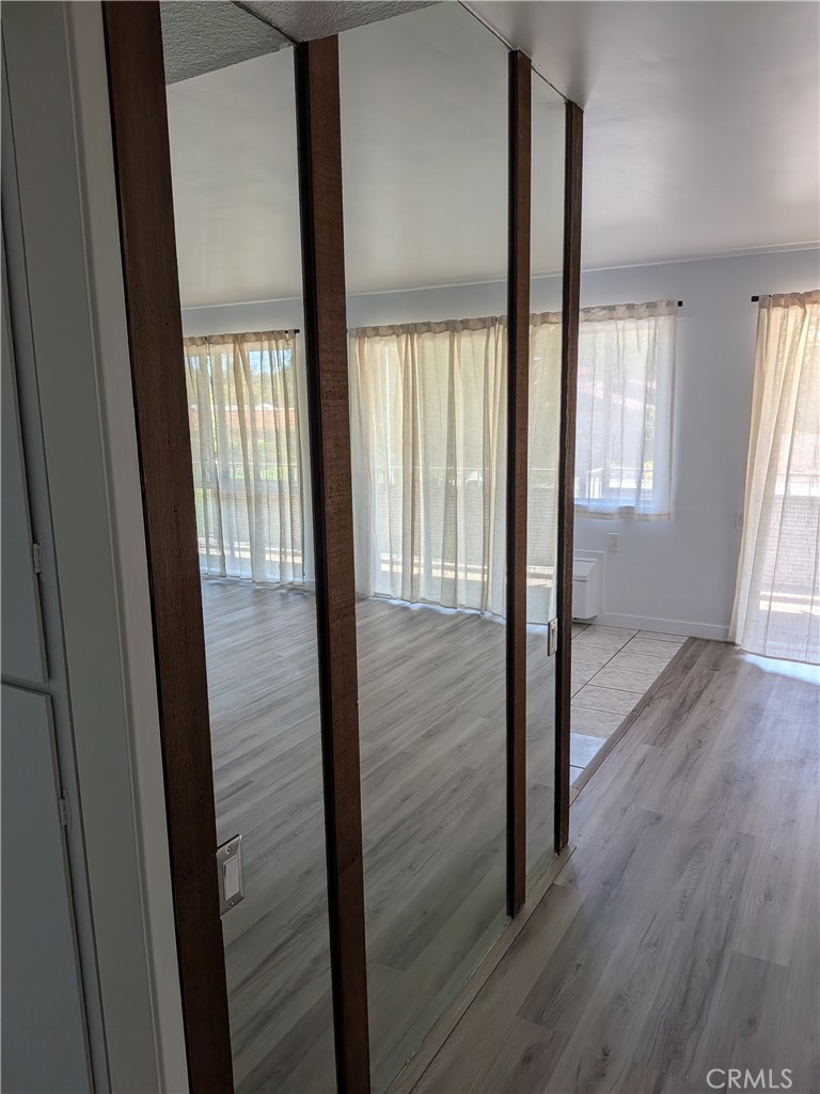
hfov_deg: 56.8
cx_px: 410
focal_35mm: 24
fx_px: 758
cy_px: 547
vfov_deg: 71.6
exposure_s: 1/619
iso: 32
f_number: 1.7
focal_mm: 4.53
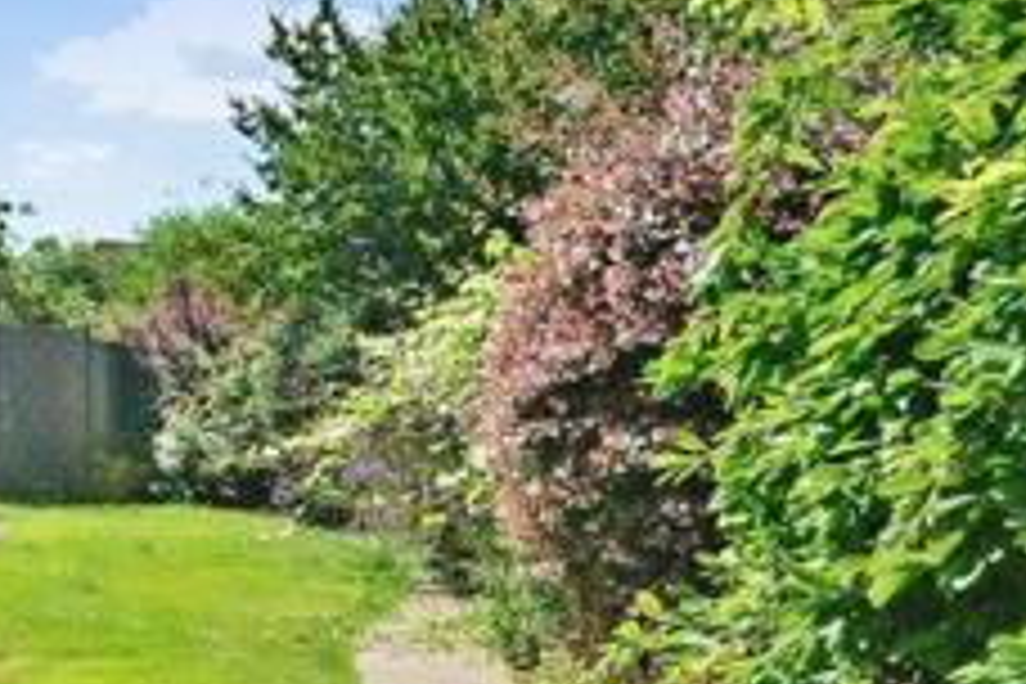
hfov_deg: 33.7
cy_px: 443
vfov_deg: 27.0
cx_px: -148
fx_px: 1417
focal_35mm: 50
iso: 200
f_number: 8
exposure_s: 1/250
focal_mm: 11.5
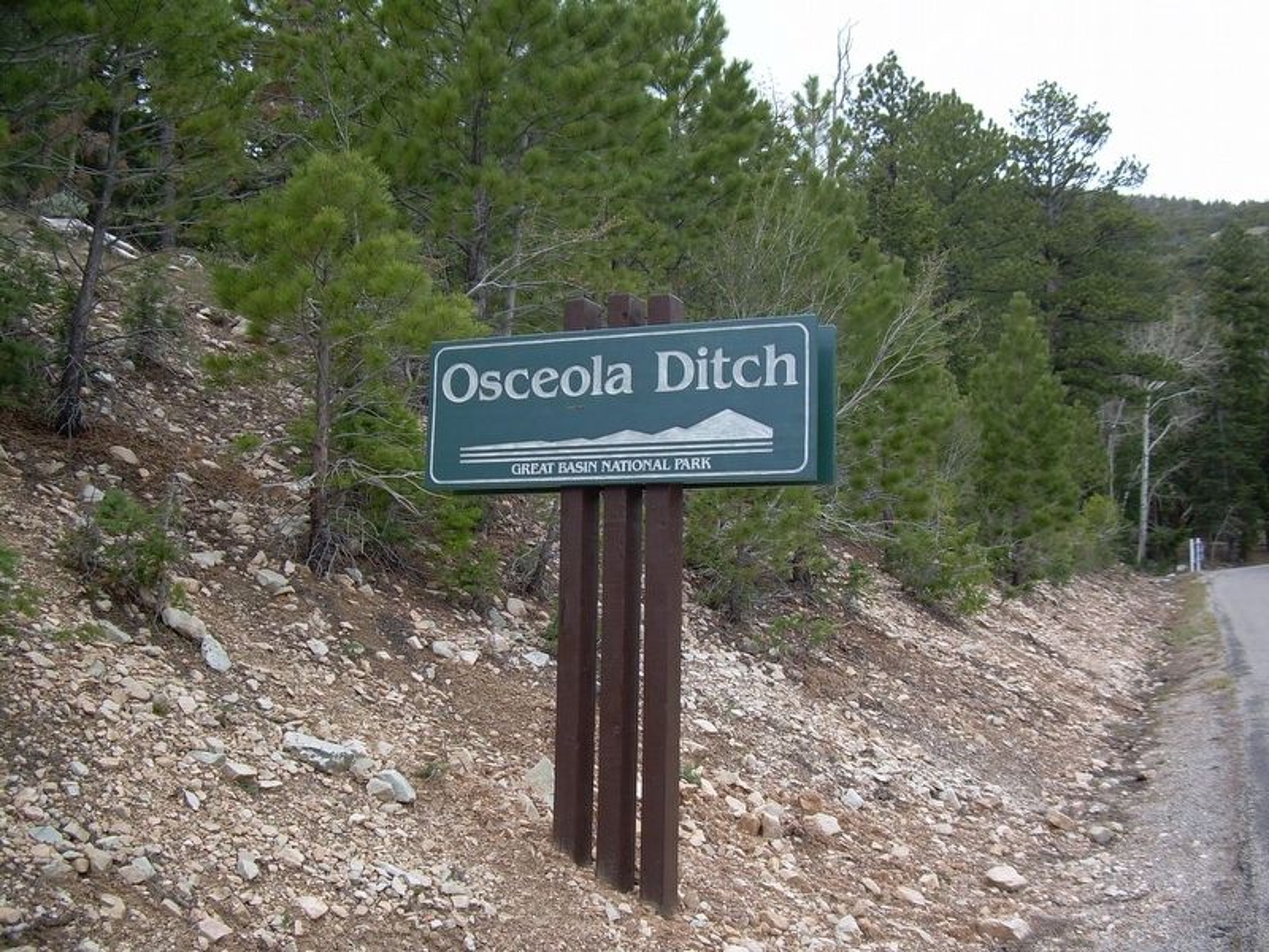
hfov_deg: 49.0
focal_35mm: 38
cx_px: 634
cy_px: 476
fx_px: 1393
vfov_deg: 37.7
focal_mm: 6.3
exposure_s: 1/297
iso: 50
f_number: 2.8
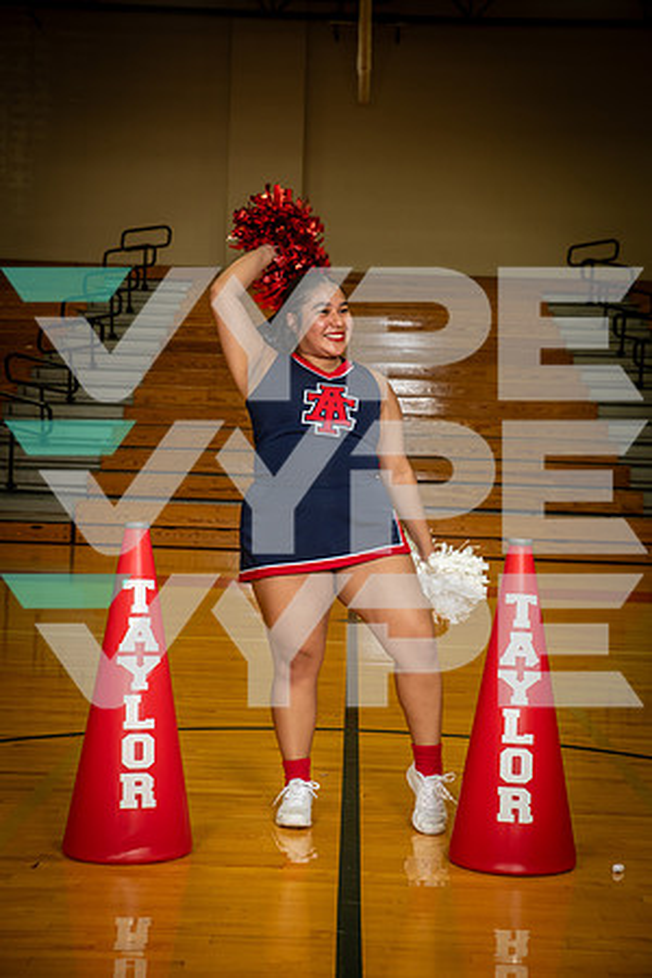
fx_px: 1766
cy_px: 489
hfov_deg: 20.9
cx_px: 326
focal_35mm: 65
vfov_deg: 31.0
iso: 800
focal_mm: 65
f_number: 7.1
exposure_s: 1/160
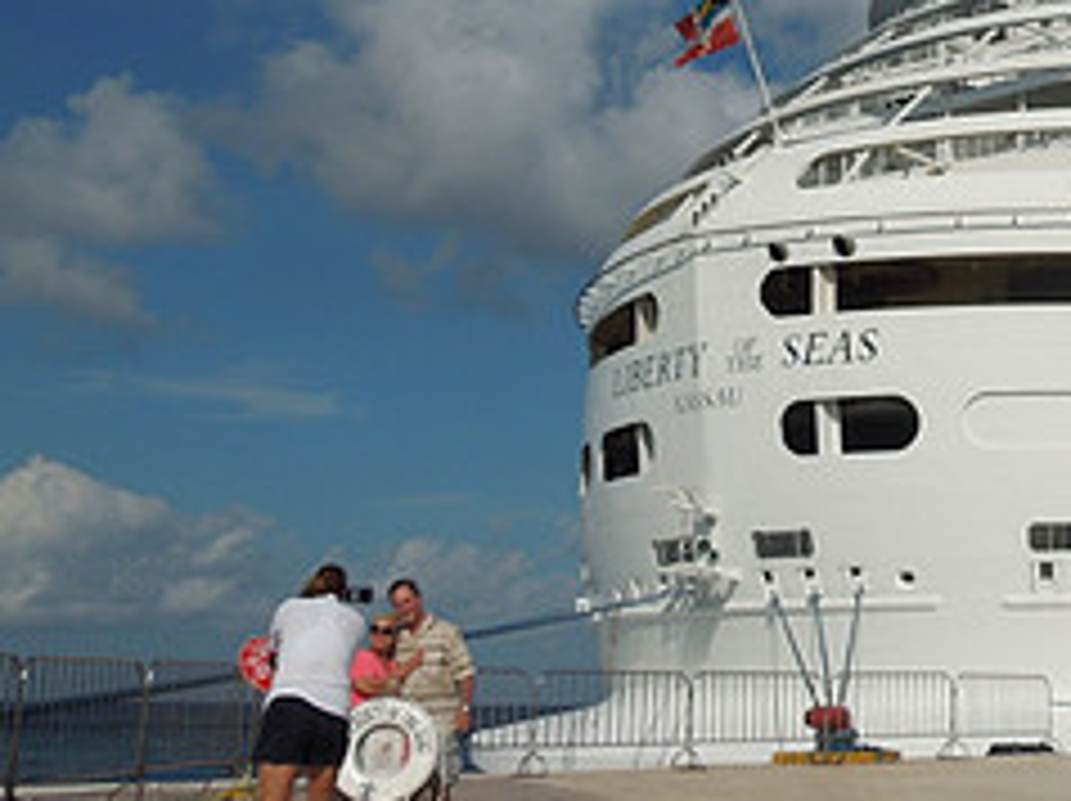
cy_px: 277
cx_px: 1017
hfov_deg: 30.0
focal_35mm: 61
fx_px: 1885
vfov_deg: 23.9
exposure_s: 1/1250
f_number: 6.6
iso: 100
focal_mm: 4.5
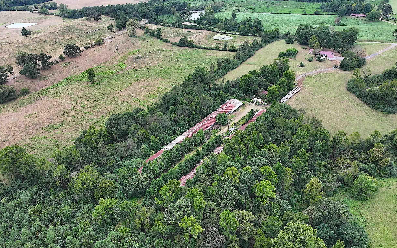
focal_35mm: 26
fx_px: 281
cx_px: 201
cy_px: 135
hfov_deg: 70.4
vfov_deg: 47.5
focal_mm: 12.29
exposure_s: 1/320
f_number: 2.8
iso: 100
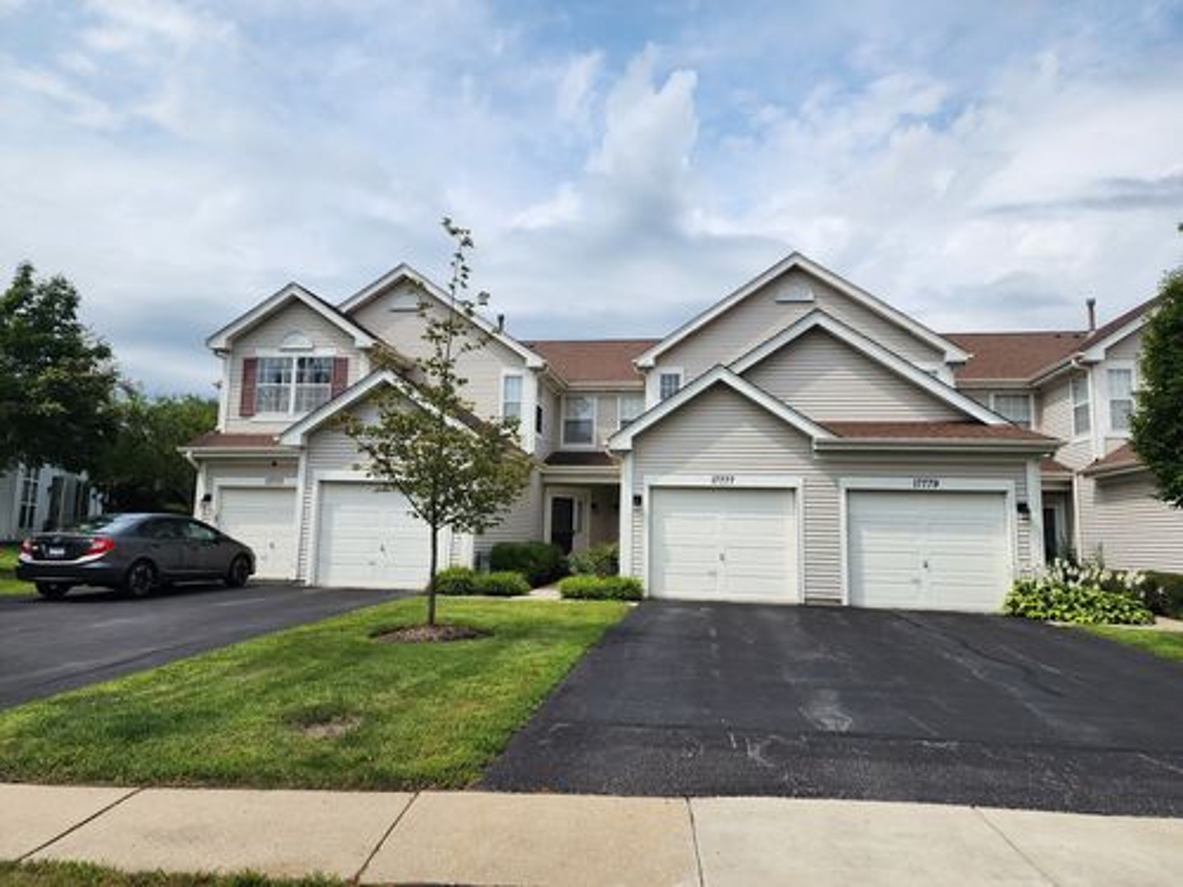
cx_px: 592
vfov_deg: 58.9
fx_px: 786
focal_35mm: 23
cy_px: 444
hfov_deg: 73.9
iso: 12
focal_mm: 6.4
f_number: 1.8
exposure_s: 1/2005
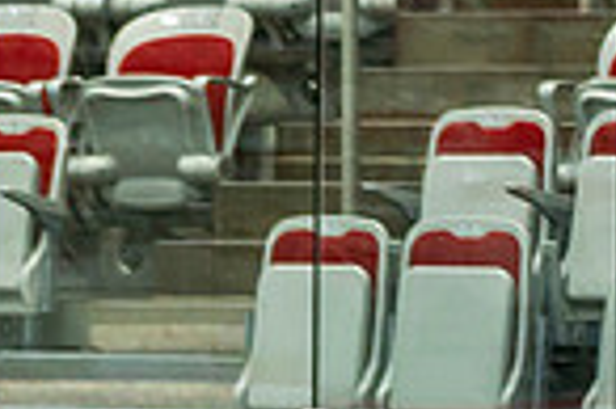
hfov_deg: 3.5
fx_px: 10101
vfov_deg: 2.3
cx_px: 89
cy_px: 988
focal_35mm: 591
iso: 640
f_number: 2.8
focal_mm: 88
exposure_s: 1/640
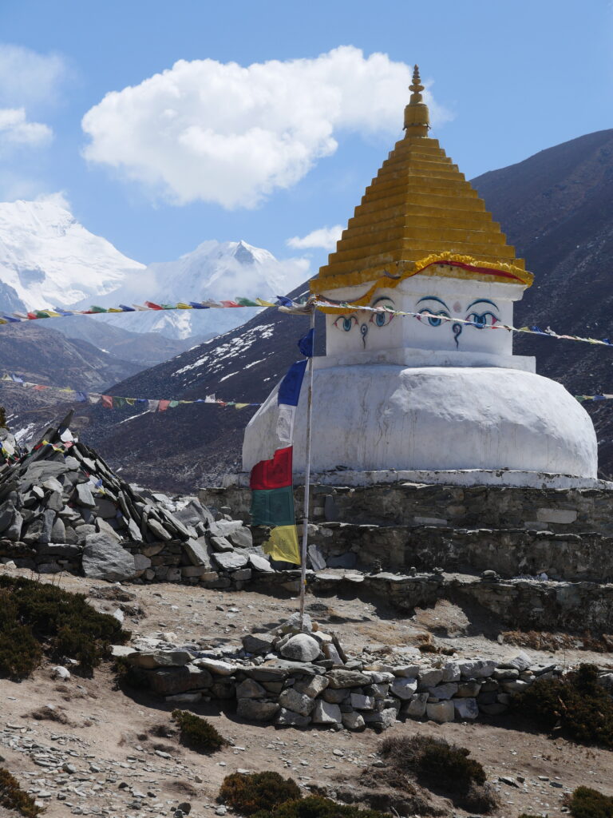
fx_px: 1653
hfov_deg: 21.0
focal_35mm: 70
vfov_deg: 27.8
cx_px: 306
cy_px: 409
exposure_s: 1/500
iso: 200
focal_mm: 35
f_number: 5
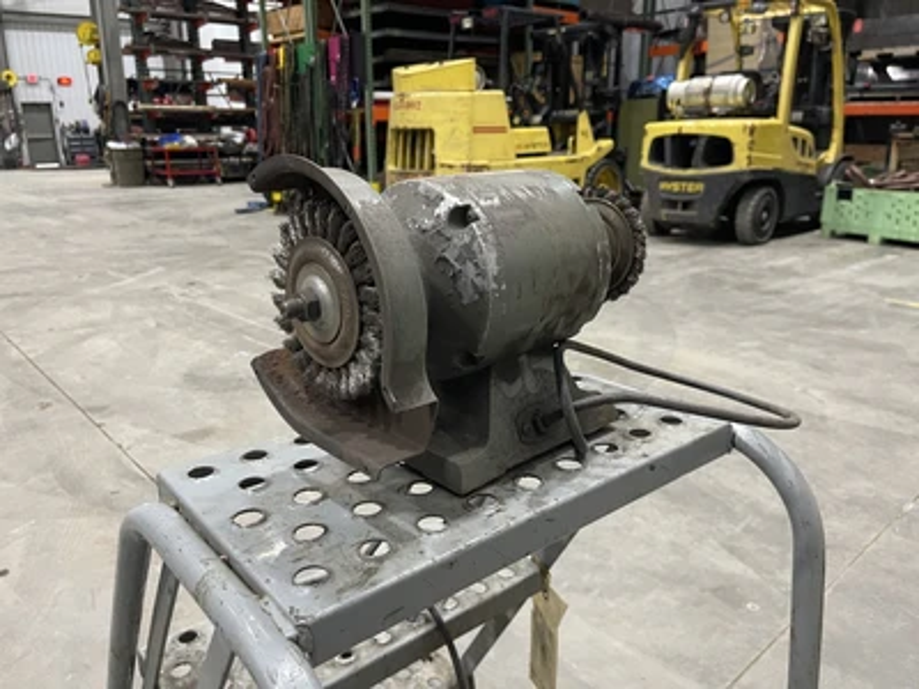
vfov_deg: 54.9
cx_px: 460
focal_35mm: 25
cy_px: 344
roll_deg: +0.6
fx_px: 664
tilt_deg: -16.9
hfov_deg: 69.4
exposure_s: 1/60
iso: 400
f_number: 1.6
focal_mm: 5.1
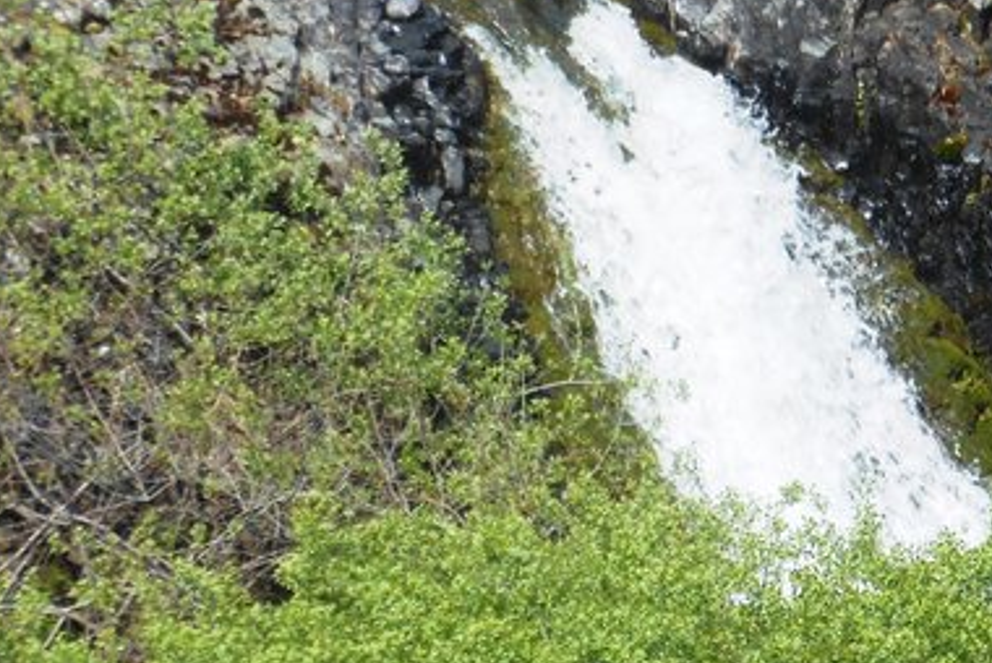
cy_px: 299
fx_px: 14863
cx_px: 932
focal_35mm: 539
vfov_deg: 2.6
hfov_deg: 3.8
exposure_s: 1/250
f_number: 5.8
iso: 80
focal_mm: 39.1
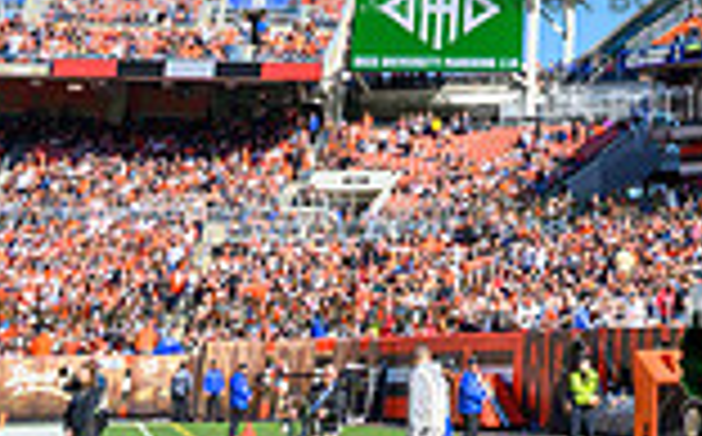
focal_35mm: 91
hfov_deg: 21.4
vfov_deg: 12.7
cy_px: -416
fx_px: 1738
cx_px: 810
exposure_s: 1/3200
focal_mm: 24
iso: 1000
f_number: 8
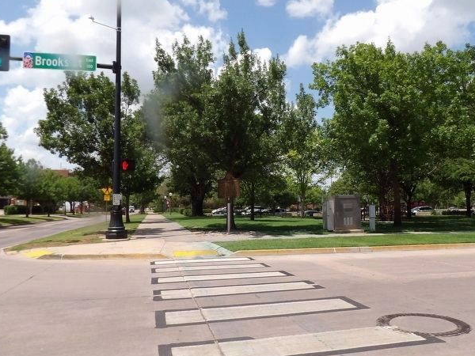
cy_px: 168
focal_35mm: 32
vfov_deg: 44.1
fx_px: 439
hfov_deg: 56.6
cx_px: 268
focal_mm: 4.3
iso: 100
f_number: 4.6
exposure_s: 1/529
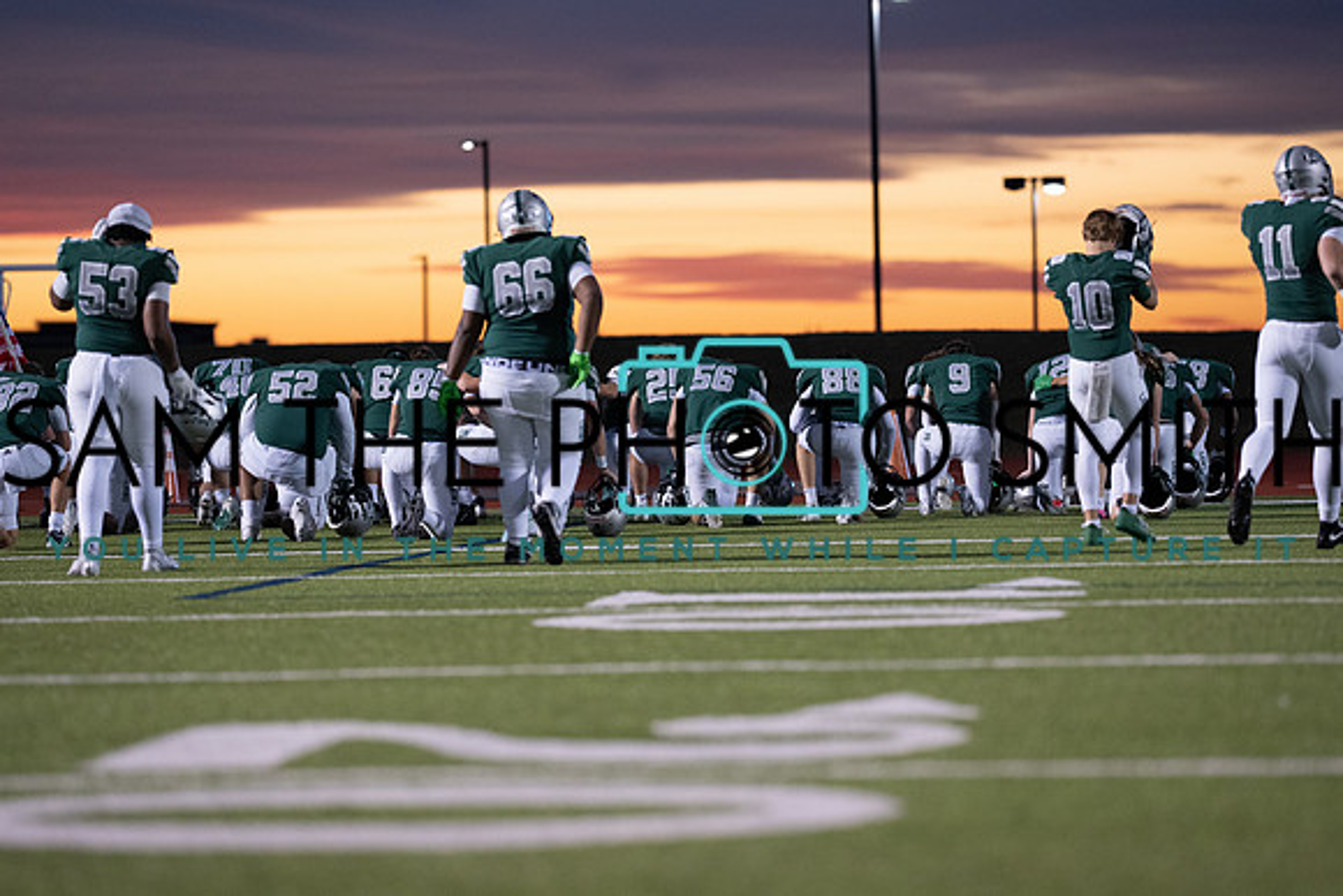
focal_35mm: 155
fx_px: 5769
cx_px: 672
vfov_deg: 8.9
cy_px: 448
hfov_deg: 13.3
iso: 2500
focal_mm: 135
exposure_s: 1/1250
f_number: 2
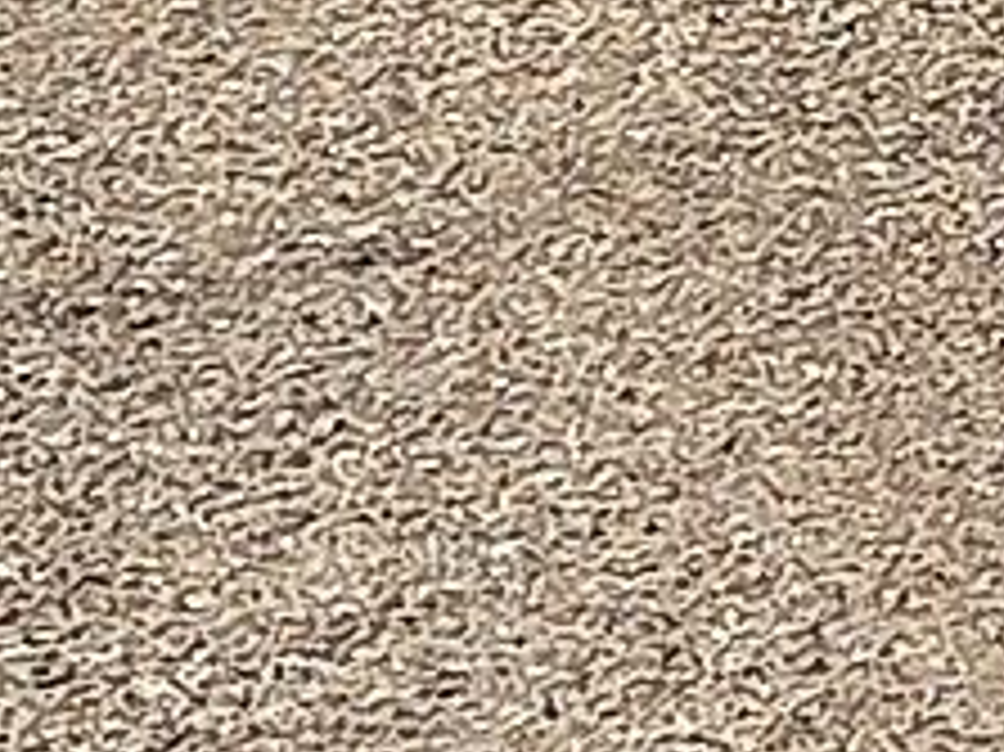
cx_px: 2368
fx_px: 8725
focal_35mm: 301
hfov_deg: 6.3
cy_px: -1499
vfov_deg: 4.7
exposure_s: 1/10000
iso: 66
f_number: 1.8
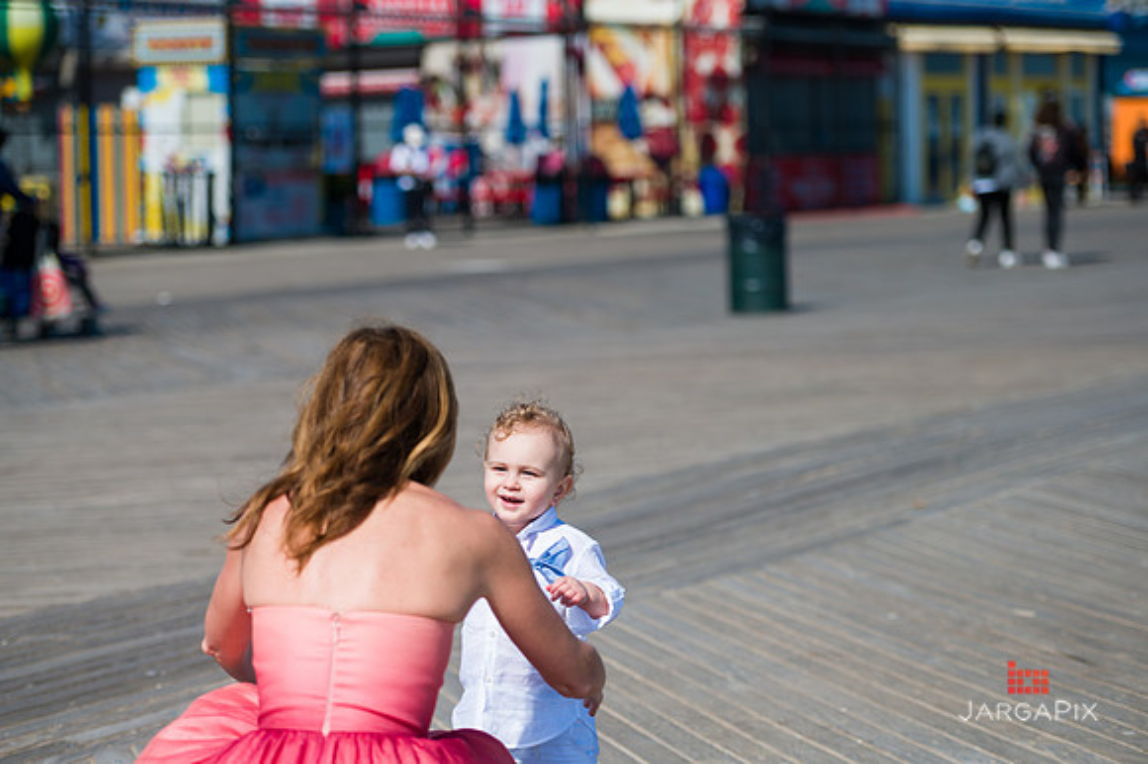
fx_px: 2932
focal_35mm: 92
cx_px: 574
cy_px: 382
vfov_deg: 14.8
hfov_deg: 22.2
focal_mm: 92
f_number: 3.2
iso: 200
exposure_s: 1/6400
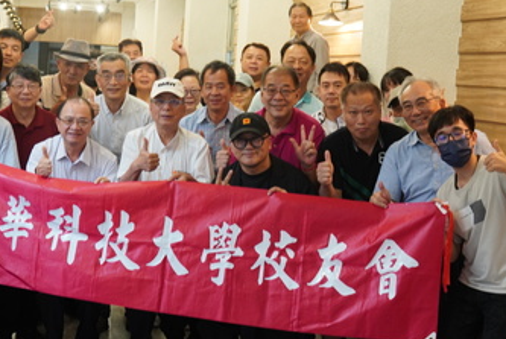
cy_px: 156
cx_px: 219
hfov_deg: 36.8
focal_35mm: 54
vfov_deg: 25.1
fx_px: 760
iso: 1250
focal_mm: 30
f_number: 4.5
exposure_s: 1/80
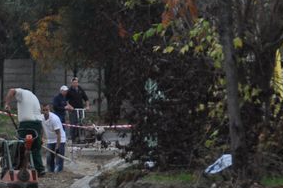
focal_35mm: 477
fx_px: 3745
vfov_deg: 2.9
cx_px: -112
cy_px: 111
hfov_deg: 4.3
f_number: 5.6
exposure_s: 1/500
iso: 320
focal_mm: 100
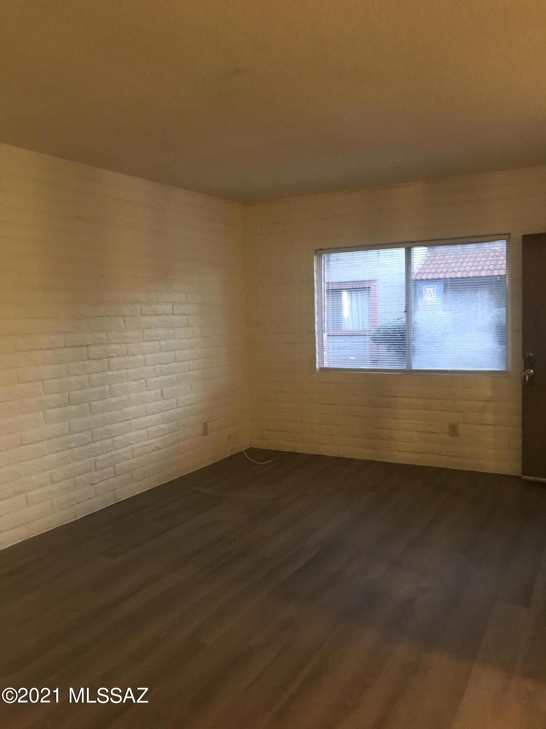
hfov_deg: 49.7
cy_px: 364
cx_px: 273
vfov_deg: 63.4
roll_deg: +1.7
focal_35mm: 28
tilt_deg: -4.2
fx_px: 589
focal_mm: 3.99
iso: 100
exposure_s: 1/5
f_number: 1.8
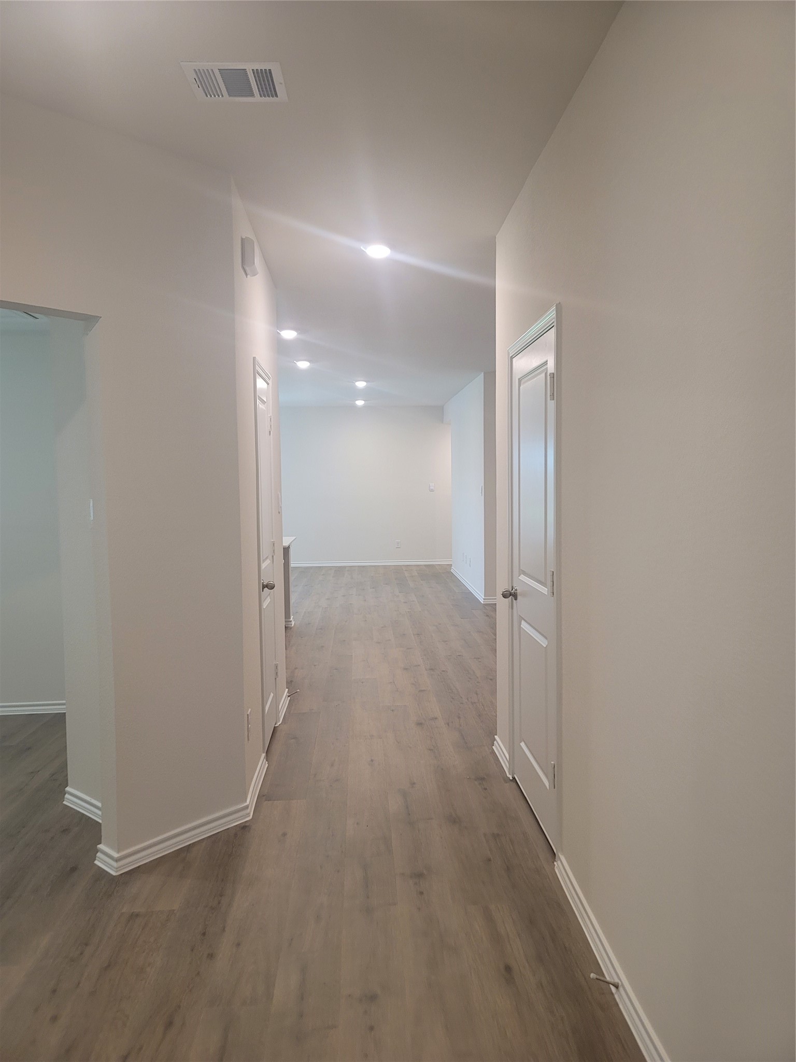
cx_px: 398
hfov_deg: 54.9
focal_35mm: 25
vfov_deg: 69.4
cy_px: 531
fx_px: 767
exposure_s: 1/60
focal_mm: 7
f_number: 1.8
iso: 200
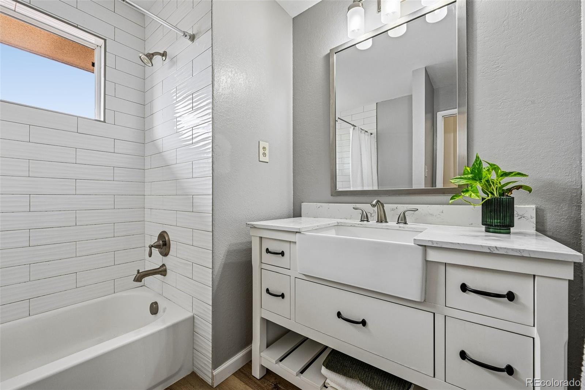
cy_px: 195
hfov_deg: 104.3
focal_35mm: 14
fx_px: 227
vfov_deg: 81.2
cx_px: 292
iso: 320
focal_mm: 14
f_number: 10
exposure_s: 1/15
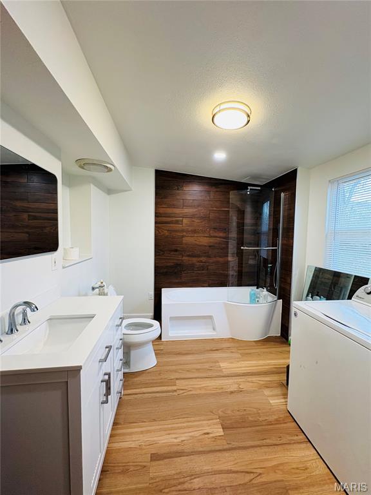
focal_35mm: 14
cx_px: 186
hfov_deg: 85.7
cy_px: 248
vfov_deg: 102.1
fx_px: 200
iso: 160
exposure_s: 1/60
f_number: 2.2
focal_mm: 2.22
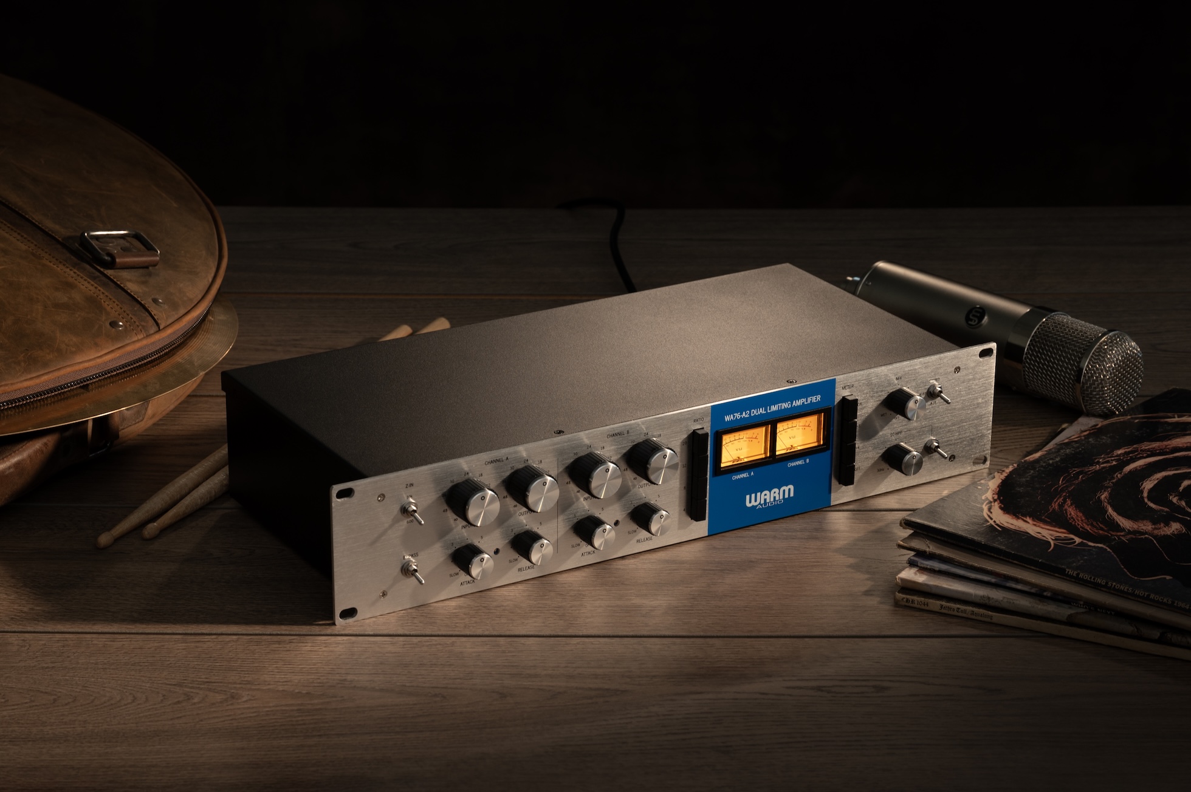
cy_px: 396
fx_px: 2909
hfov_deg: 23.1
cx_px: 596
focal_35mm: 88
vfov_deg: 15.5
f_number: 10
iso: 400
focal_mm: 88
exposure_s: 1/15
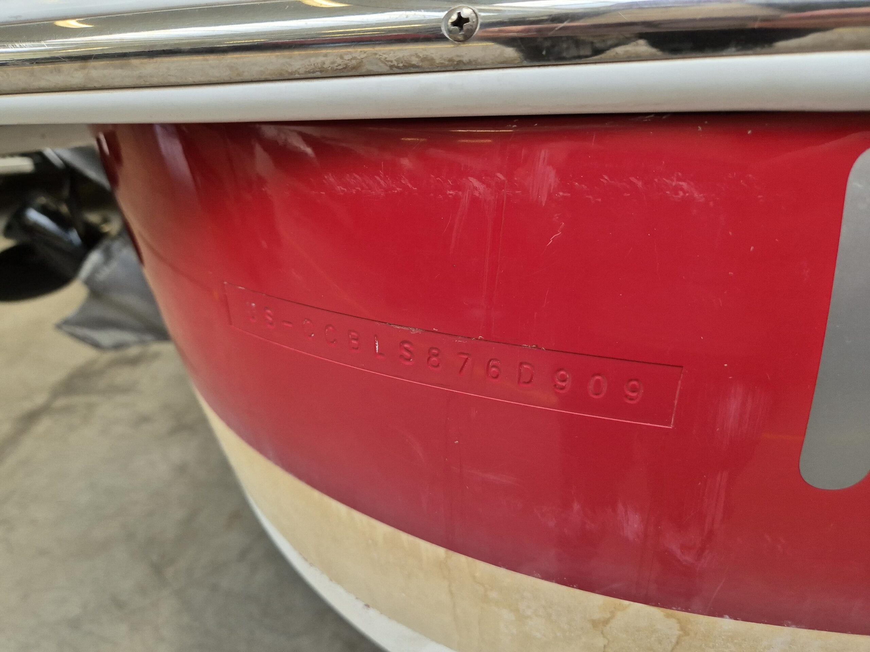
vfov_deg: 58.9
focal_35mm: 23
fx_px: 578
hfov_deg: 73.9
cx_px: 435
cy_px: 326
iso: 125
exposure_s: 1/180
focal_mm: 5.4
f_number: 1.8
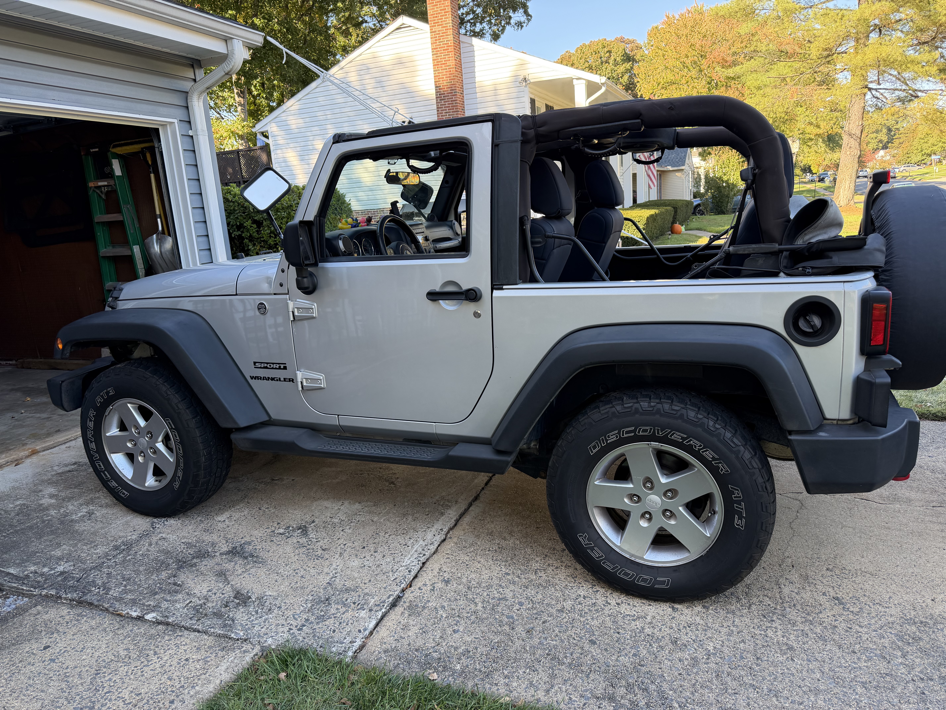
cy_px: 355
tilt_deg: -12.6
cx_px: 473
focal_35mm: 24
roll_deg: +4.9
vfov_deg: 56.8
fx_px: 656
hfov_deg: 71.6
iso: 100
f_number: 1.78
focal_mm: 6.76
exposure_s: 1/342
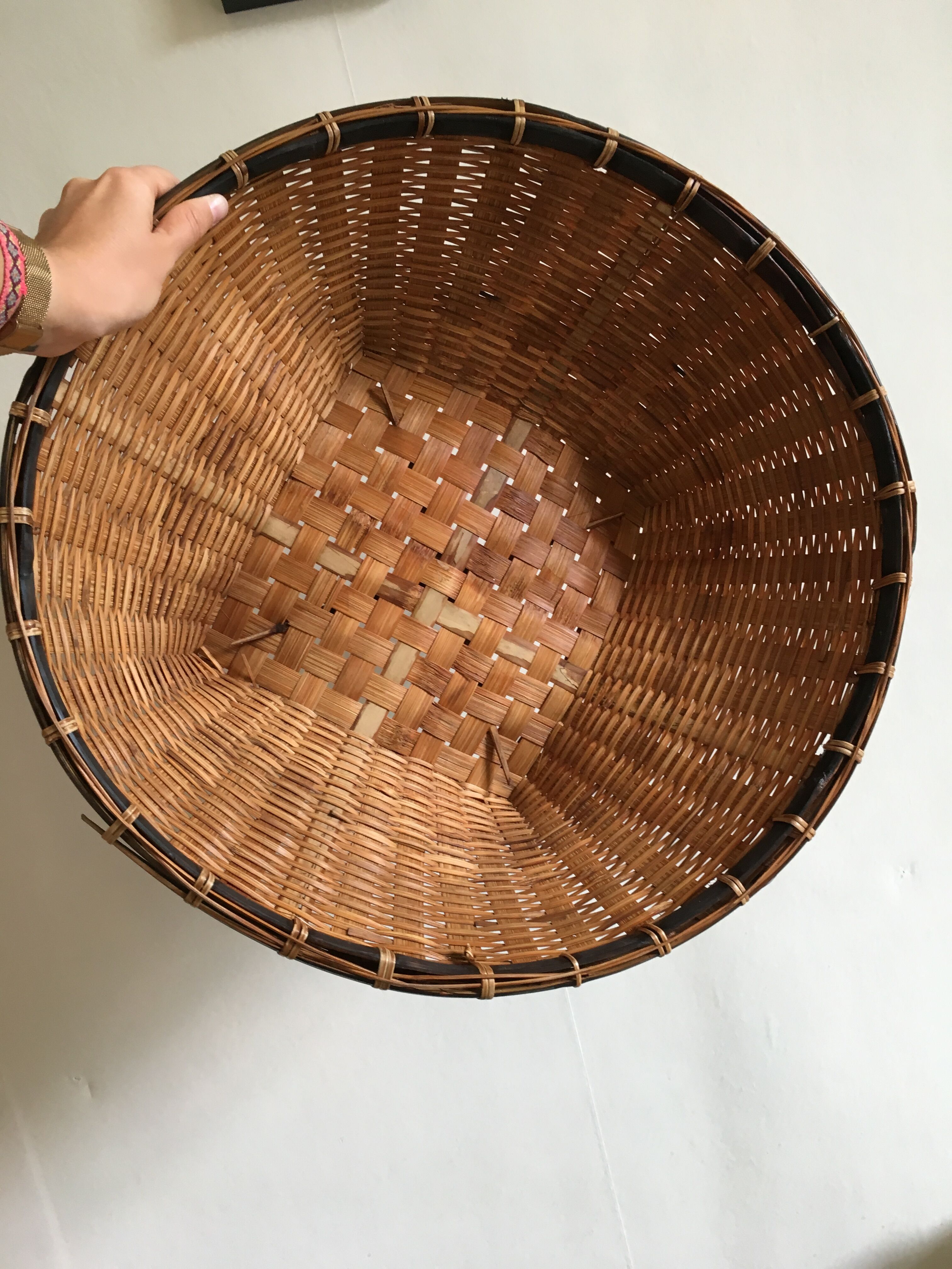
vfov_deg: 61.7
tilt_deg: -9.3
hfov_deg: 48.2
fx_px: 1063
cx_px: 476
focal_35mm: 29
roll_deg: +12.8
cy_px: 634
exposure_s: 1/30
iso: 64
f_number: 2.2
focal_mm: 4.15
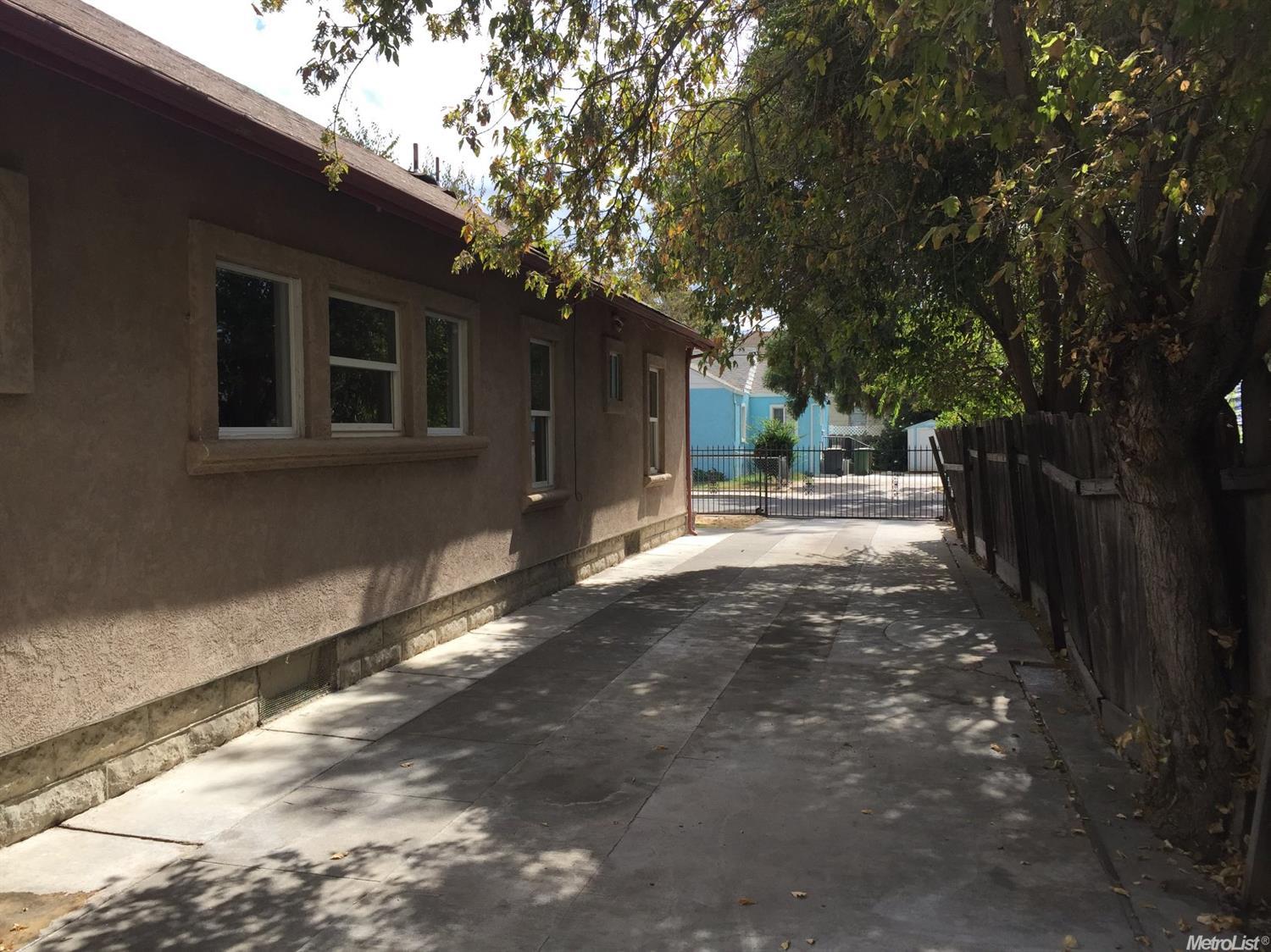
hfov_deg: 61.7
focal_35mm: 29
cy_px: 476
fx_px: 1064
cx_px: 636
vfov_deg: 48.2
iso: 32
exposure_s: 1/1163
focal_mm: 4.15
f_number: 2.2
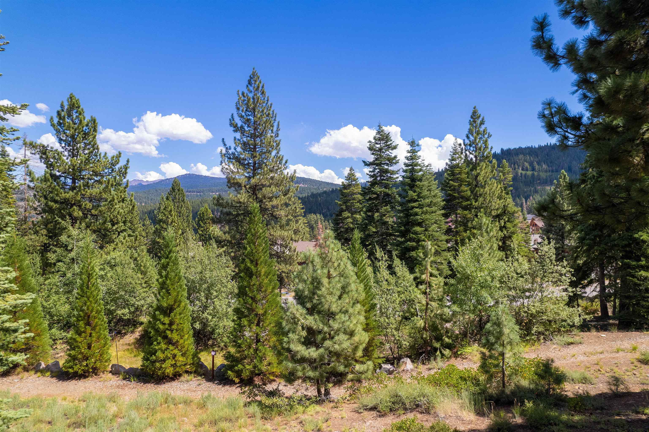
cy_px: 216
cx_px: 324
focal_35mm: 22
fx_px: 396
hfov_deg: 78.6
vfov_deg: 57.2
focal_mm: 8.38
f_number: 2.8
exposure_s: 1/80
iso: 100
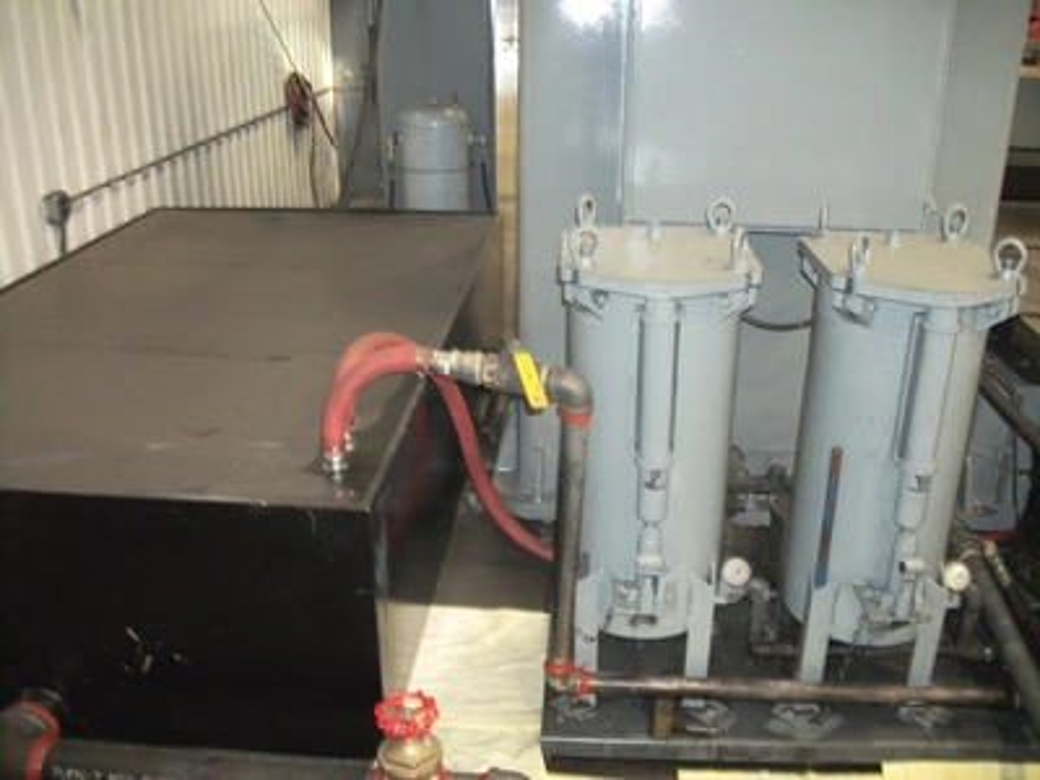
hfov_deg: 56.8
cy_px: 390
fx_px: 961
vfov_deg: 44.2
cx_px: 520
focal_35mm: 32
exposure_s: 1/30
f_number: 2.9
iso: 250
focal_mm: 5.7
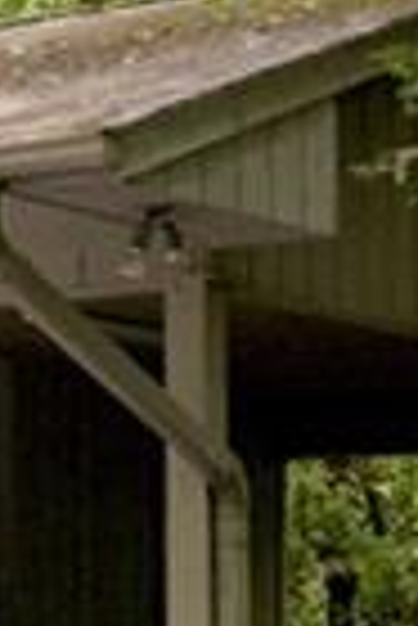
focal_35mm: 132
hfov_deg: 8.9
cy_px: 182
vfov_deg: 15.5
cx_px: -760
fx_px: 2293
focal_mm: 12
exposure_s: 1/320
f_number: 7.1
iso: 250
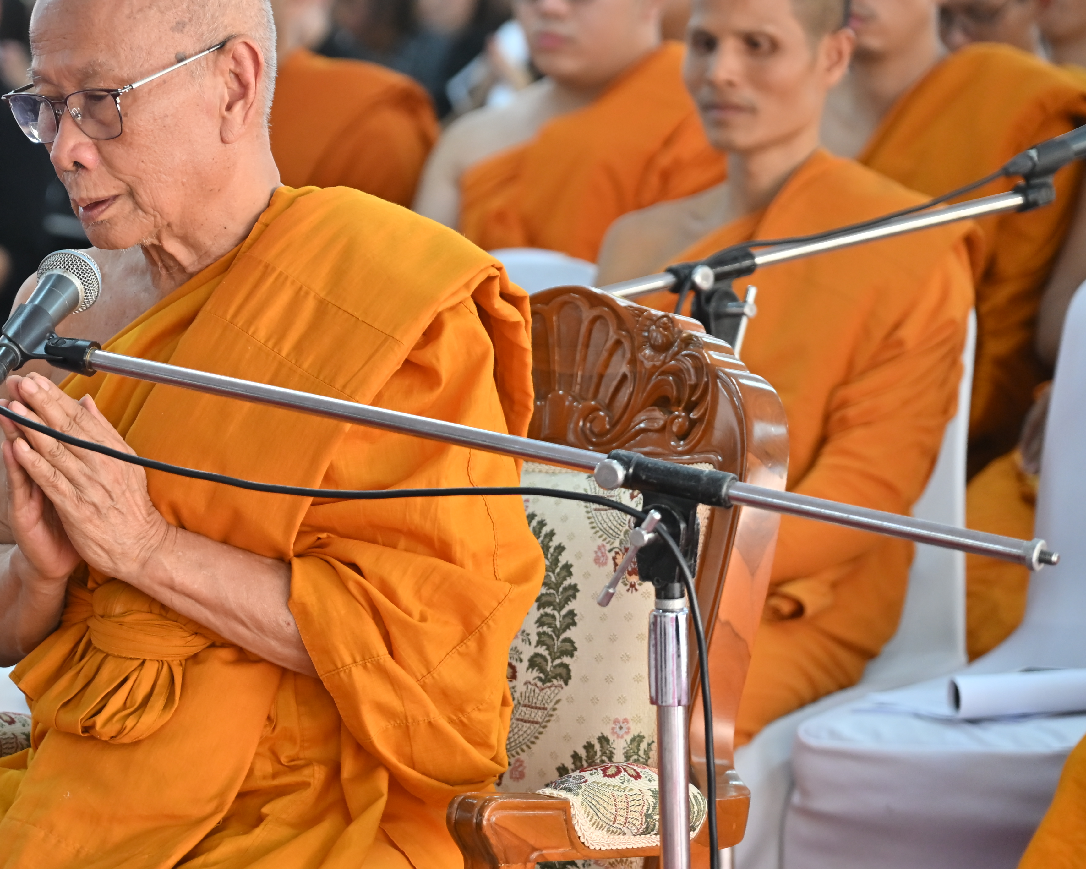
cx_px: 183
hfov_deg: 9.8
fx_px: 6332
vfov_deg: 7.8
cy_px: 373
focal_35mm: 197
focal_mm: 120
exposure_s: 1/250
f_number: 4
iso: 1000
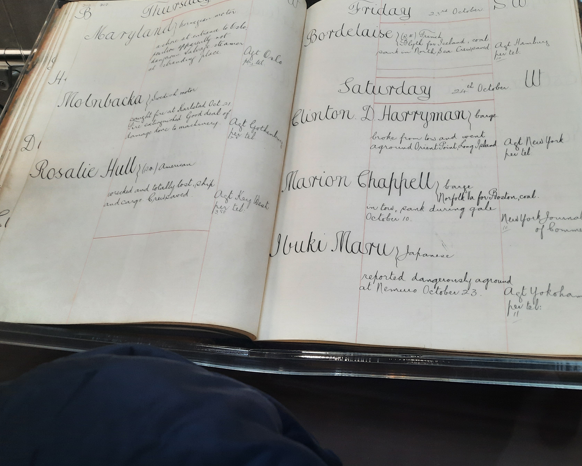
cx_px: 316
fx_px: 500
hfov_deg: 60.4
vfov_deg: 50.0
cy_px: 224
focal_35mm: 29
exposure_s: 1/50
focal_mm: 4.6
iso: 160
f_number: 2
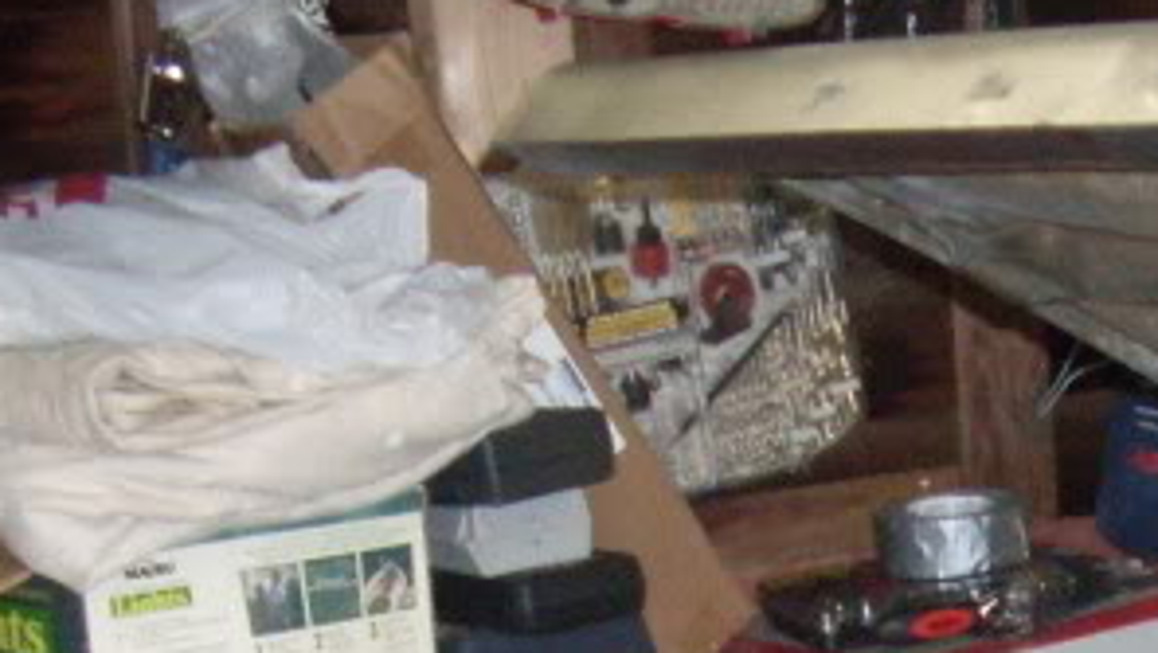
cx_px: 1847
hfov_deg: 13.9
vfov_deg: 8.0
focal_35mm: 143
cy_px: 1455
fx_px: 4394
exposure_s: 1/45
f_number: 2.8
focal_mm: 6.3
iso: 200
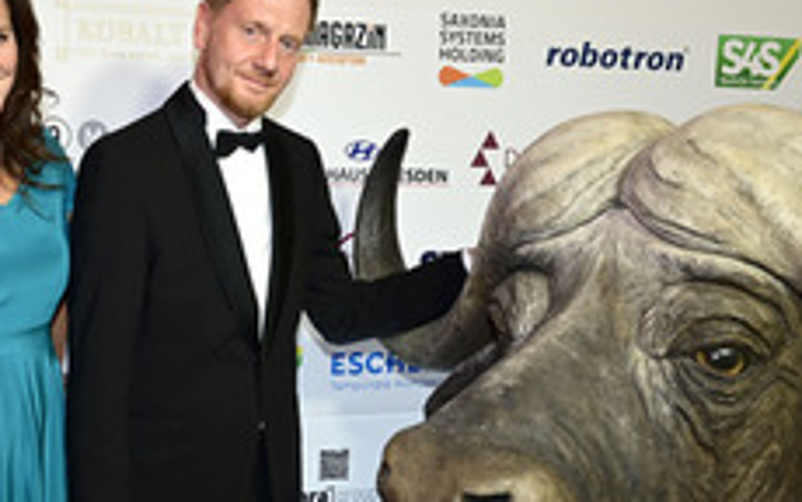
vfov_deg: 24.4
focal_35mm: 53
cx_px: 218
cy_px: 248
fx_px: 1159
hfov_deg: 37.4
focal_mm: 26.5
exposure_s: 1/160
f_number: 8
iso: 1250
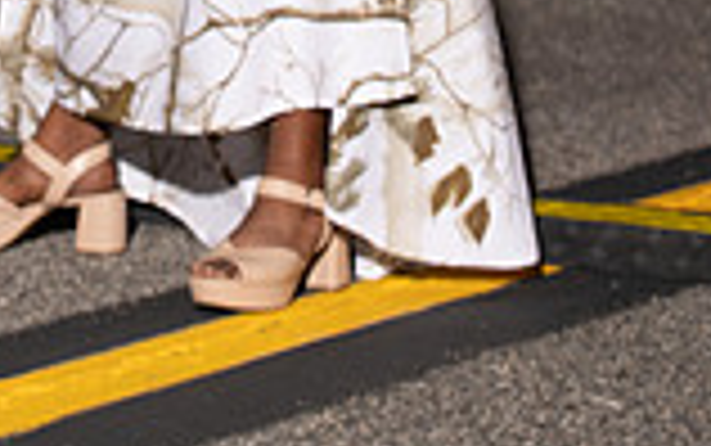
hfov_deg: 10.3
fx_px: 3936
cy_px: -536
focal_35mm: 203
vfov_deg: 6.2
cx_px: 74
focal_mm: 70
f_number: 6.3
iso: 1000
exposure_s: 1/200
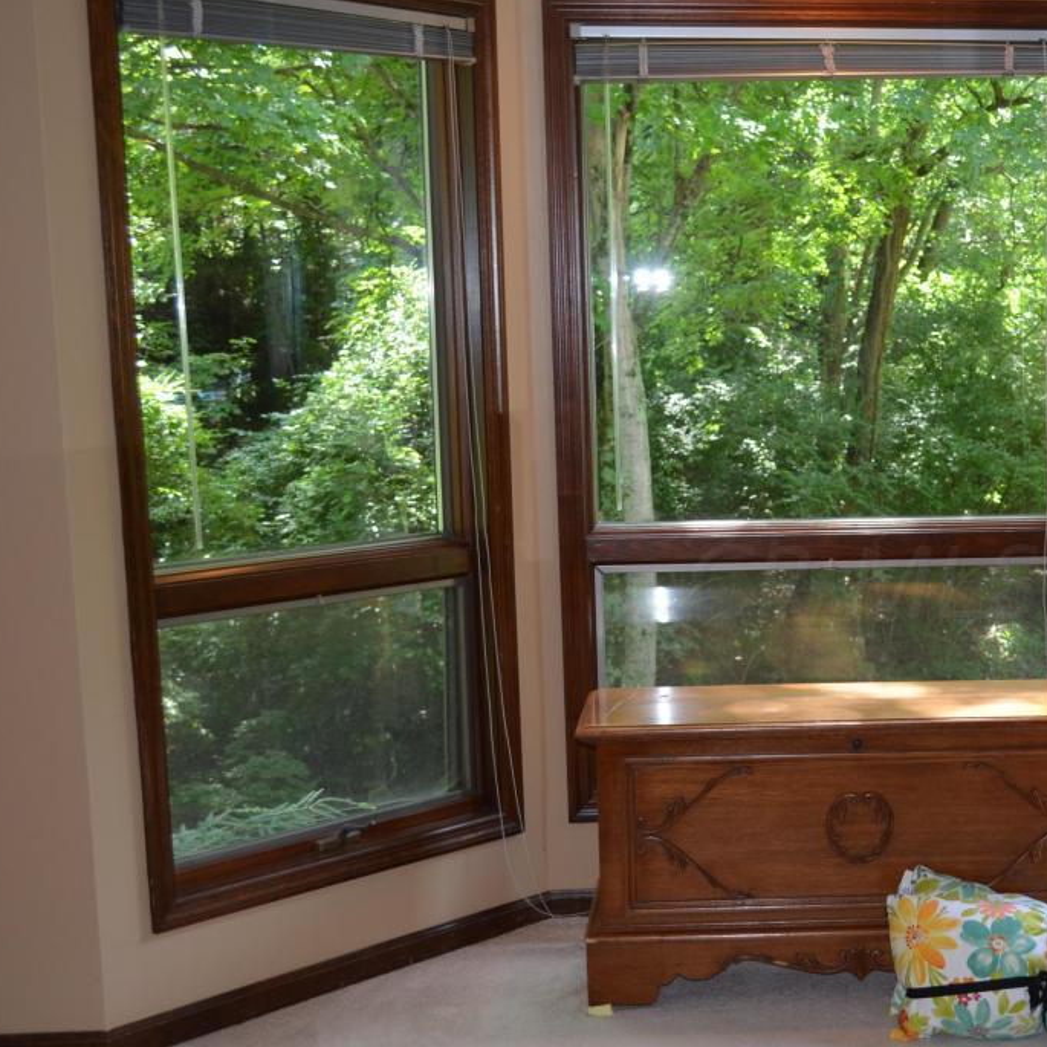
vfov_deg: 30.5
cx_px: 863
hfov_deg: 29.7
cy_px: 582
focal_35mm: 56
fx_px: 1916
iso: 450
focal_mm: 26
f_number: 4.2
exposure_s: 1/60
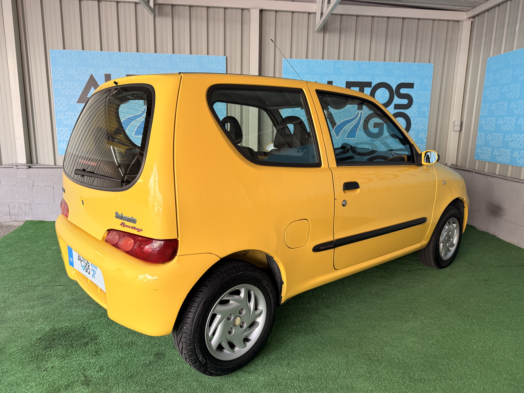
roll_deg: -0.9
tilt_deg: -10.6
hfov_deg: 69.4
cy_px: 201
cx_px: 256
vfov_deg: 54.9
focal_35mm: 25
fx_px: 378
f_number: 1.78
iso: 125
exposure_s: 1/100
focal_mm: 6.76
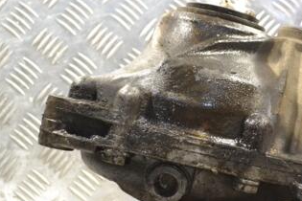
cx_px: 282
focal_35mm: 80
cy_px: 81
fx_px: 671
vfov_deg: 17.0
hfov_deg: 24.5
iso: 3200
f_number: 6.3
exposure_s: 1/160
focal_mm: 28
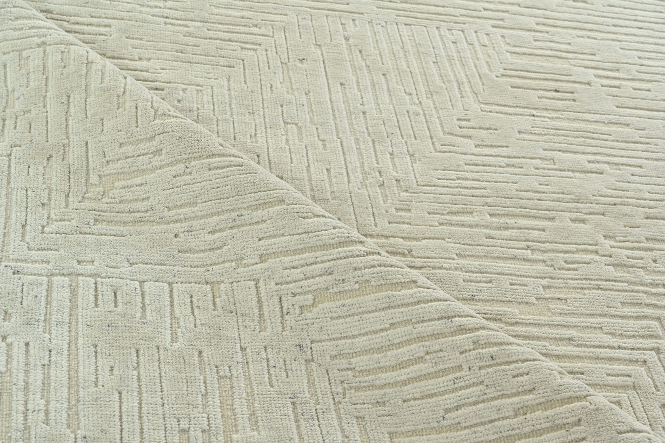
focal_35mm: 59
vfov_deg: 23.0
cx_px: 332
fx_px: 1090
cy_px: 222
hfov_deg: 33.9
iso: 160
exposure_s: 1/125
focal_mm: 59
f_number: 9
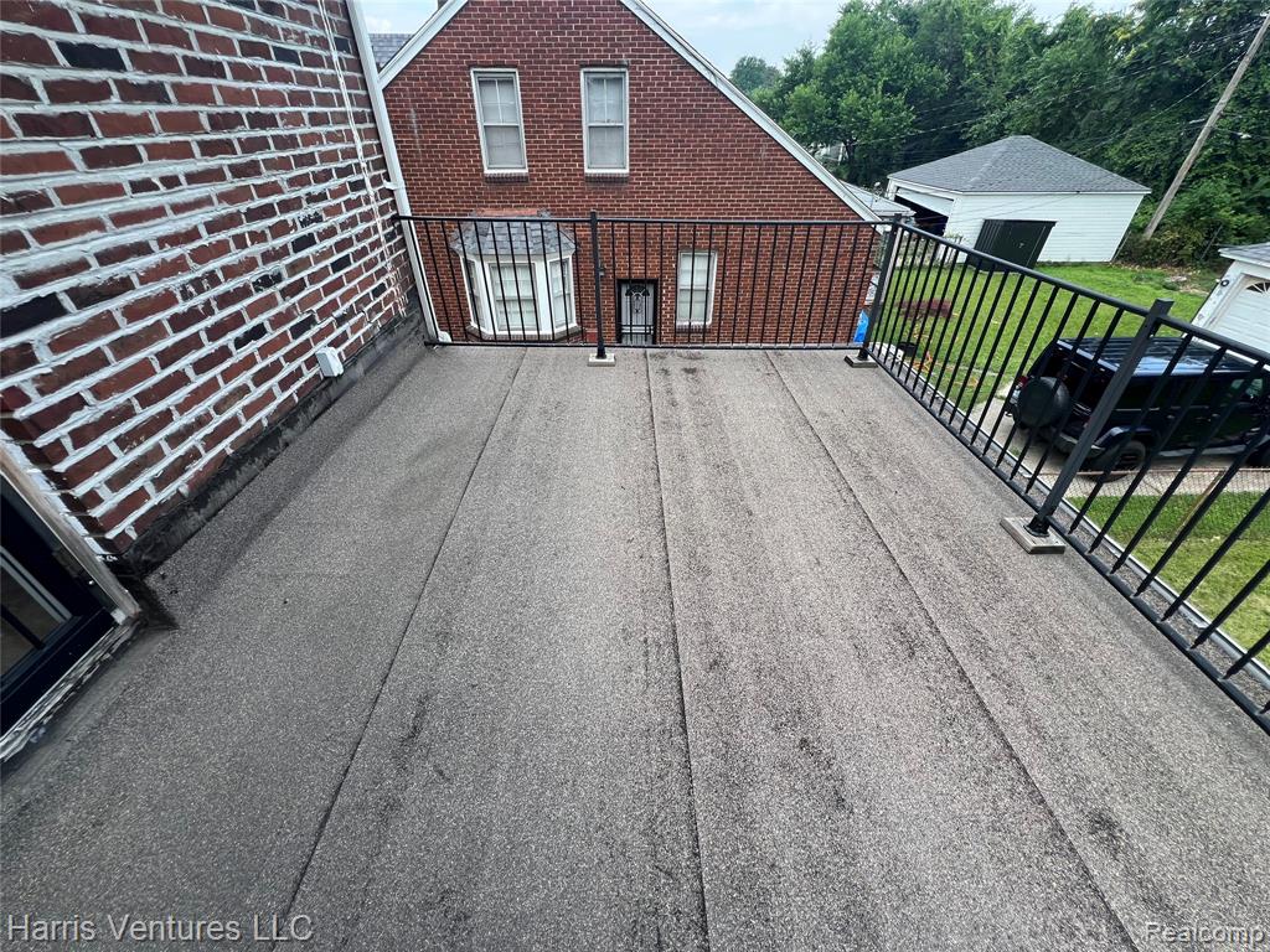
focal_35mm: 13
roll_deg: -0.1
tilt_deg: -35.2
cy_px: 476
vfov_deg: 89.9
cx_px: 635
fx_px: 477
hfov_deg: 106.2
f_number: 1.8
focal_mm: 1.57
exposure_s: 1/255
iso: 32
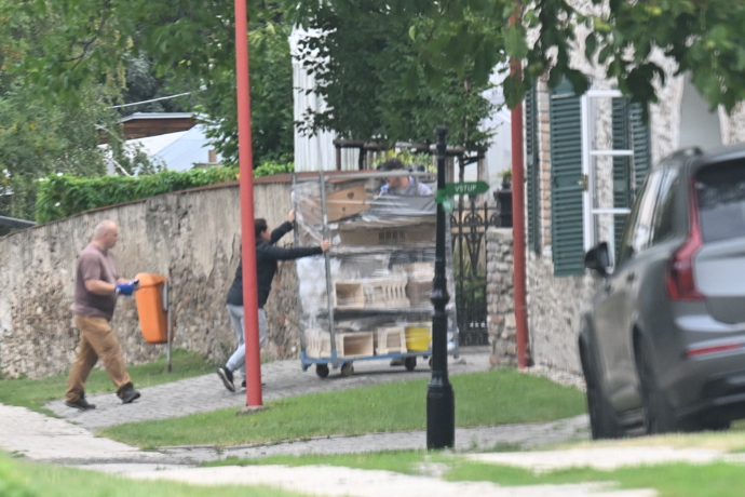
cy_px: 248
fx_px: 6208
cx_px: 372
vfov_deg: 4.6
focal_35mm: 300
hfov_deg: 6.9
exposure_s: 1/800
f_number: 5.6
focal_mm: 200
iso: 1250
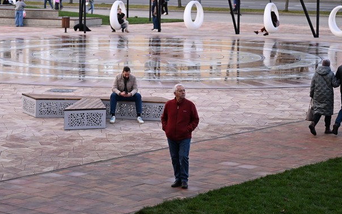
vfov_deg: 11.1
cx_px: 67
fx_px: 1100
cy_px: 31
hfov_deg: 17.5
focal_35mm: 118
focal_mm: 58
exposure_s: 1/320
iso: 640
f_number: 3.2
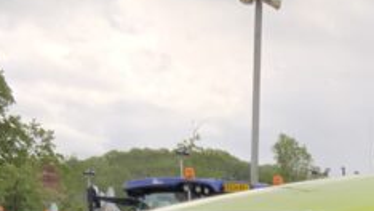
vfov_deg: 8.1
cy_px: 513
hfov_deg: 15.1
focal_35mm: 138
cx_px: 427
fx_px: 1369
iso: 16
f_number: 1.8
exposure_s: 1/394
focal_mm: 3
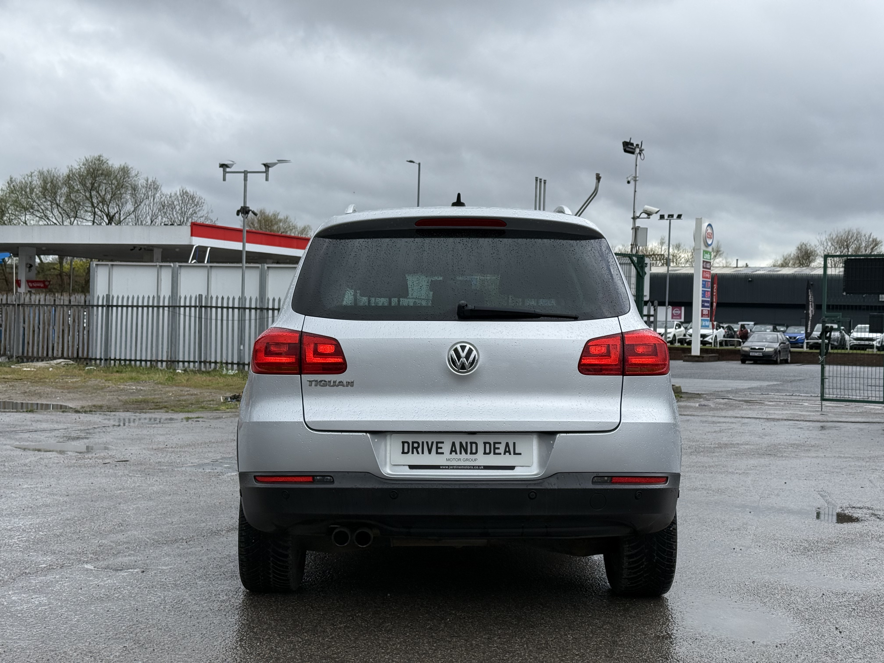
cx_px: 442
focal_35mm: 48
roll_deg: -1.4
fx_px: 1226
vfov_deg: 30.3
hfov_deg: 39.7
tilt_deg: +0.0
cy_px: 332
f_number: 1.78
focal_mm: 6.76
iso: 64
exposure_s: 1/2088
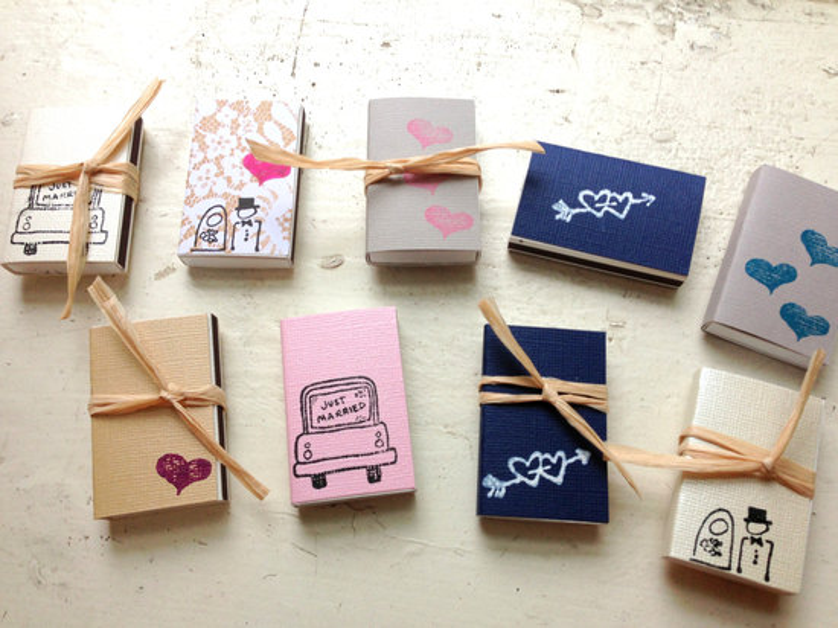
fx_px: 799
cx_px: 419
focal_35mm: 33
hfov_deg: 55.4
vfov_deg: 42.9
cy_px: 314
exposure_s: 1/30
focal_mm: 4.13
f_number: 2.4
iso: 50
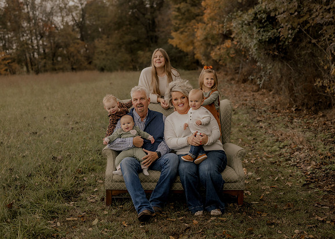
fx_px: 553
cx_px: 151
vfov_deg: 24.4
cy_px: 116
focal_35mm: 58
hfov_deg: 33.7
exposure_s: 1/125
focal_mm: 50
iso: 250
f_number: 2.8
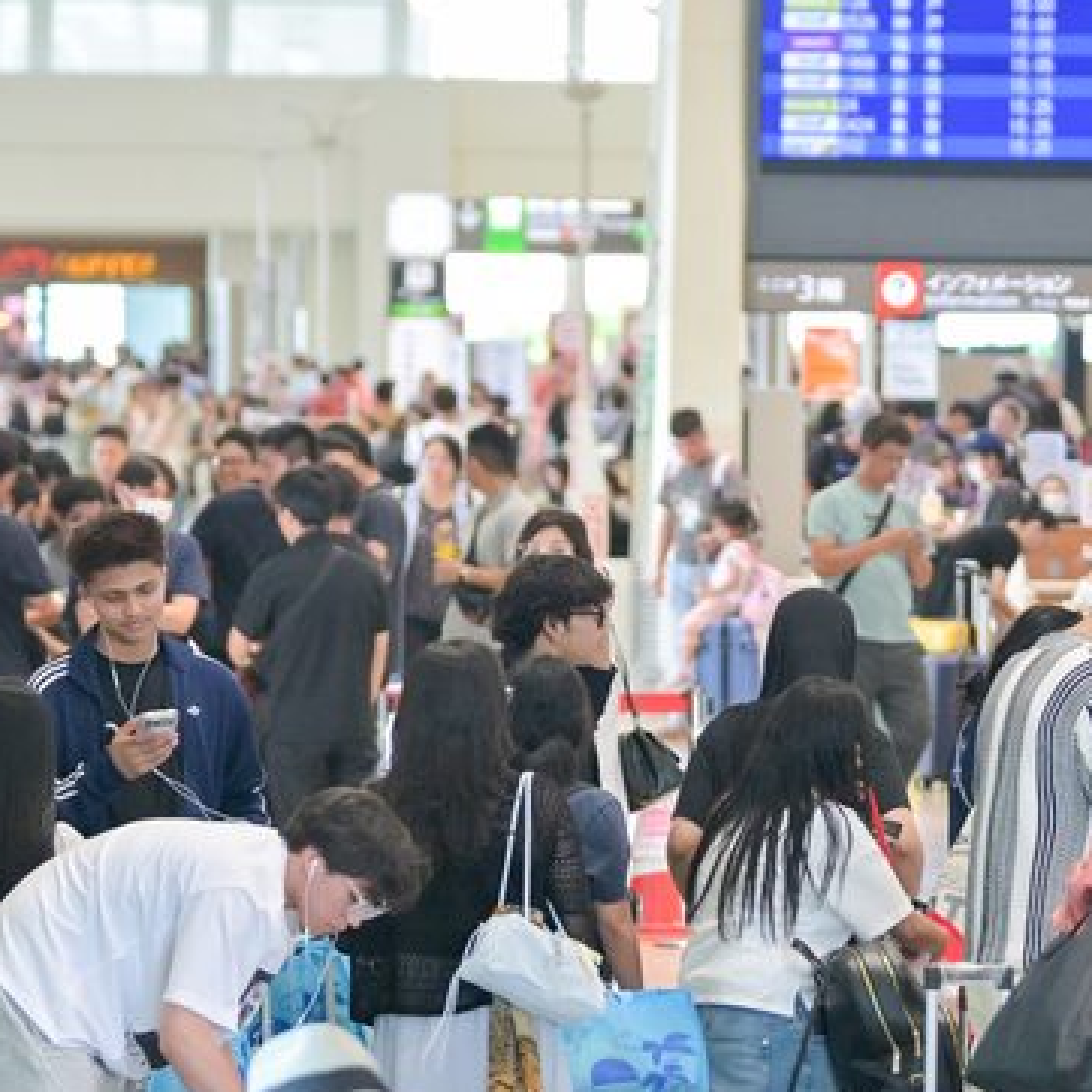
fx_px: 7317
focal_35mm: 205
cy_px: 615
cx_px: 919
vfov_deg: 8.5
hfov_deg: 8.5
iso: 800
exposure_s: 1/400
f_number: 2.8
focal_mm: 95
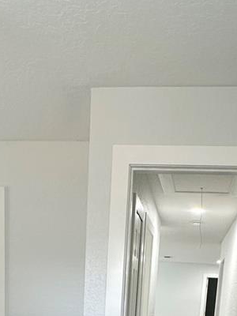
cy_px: 369
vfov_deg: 36.0
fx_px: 383
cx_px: 132
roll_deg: -4.2
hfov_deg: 34.3
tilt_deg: -10.1
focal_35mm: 42
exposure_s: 1/99
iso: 160
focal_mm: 2.22
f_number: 2.2
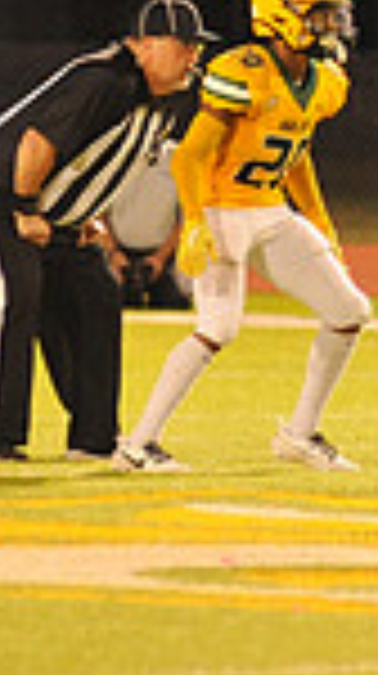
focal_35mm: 812
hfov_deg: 1.5
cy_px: 94
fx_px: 14518
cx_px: 878
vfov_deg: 2.7
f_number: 3.2
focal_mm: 200
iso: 3200
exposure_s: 1/160
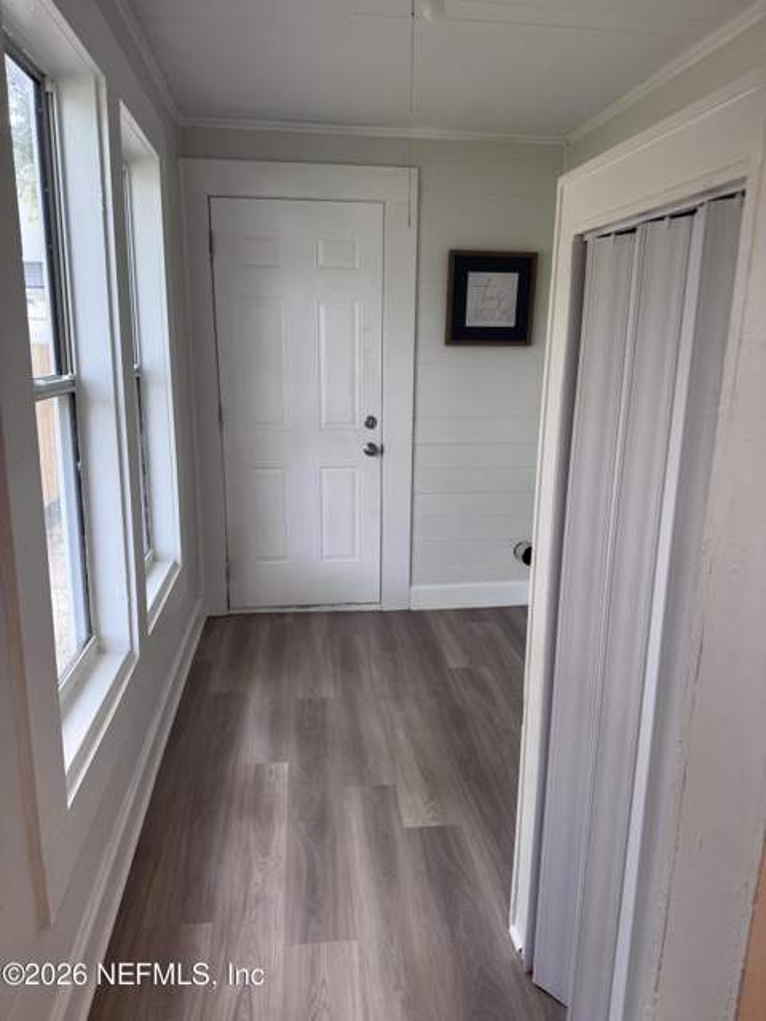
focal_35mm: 24
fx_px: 708
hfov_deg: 56.8
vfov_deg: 71.6
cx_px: 383
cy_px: 510
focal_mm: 6.76
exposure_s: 1/120
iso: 125
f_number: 1.78
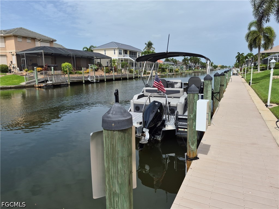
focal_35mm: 23
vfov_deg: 58.9
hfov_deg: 73.9
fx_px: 185
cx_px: 140
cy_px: 104
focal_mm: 5.4
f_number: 1.8
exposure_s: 1/7696
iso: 80
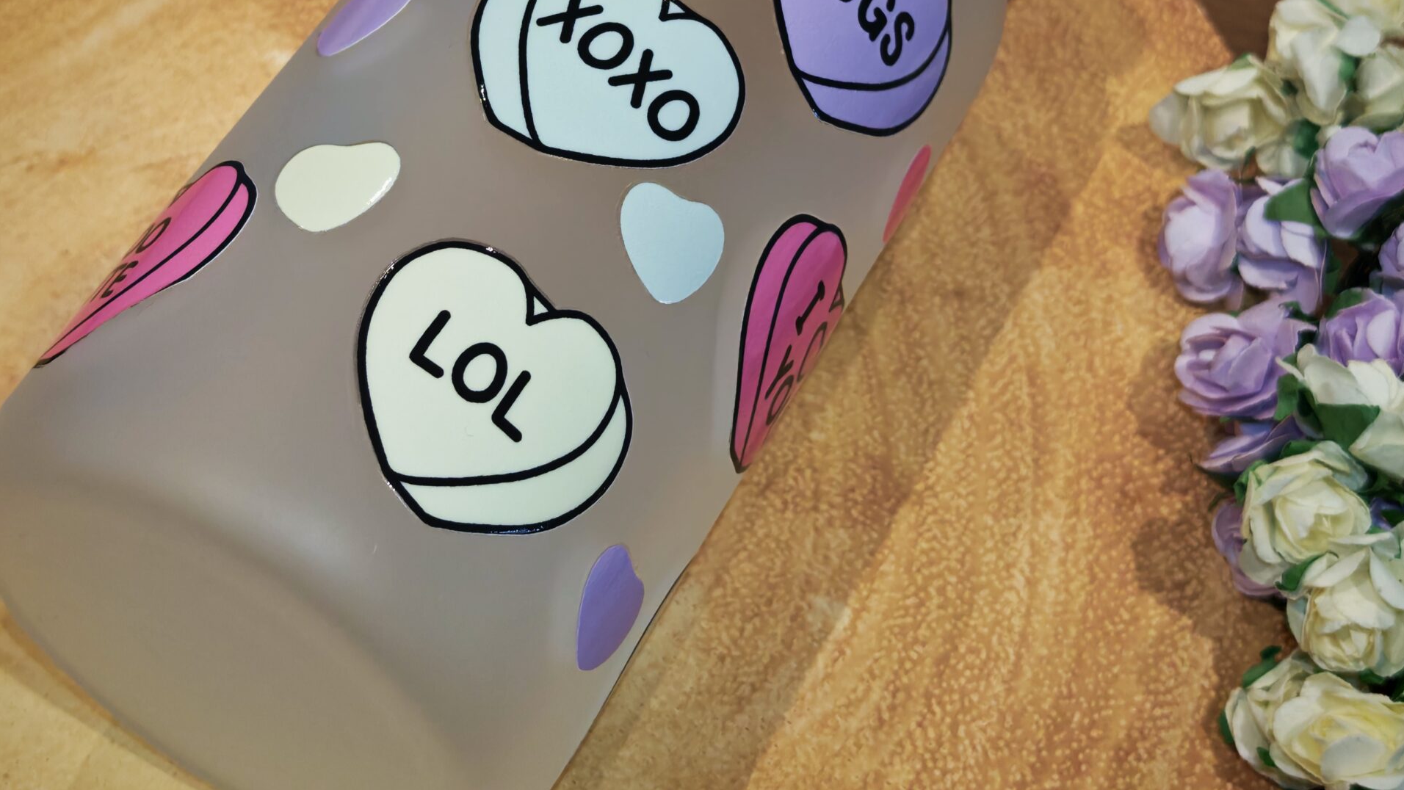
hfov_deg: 30.1
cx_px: 703
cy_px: 145
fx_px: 2606
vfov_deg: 17.1
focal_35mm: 70
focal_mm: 6.83
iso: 160
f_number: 2
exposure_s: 1/100
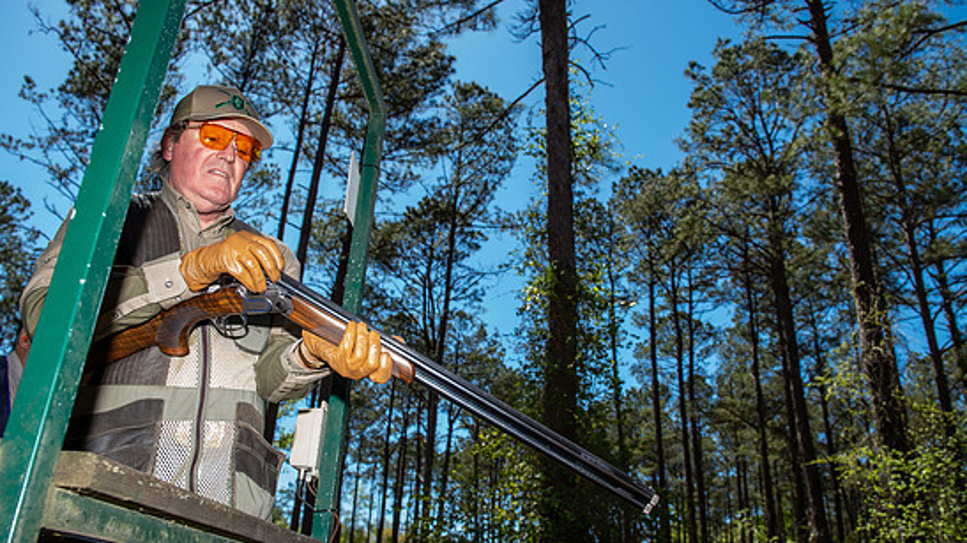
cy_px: 306
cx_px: 502
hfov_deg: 64.3
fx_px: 769
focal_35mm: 30
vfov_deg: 38.8
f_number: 5.6
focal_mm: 27
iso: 50
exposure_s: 1/160
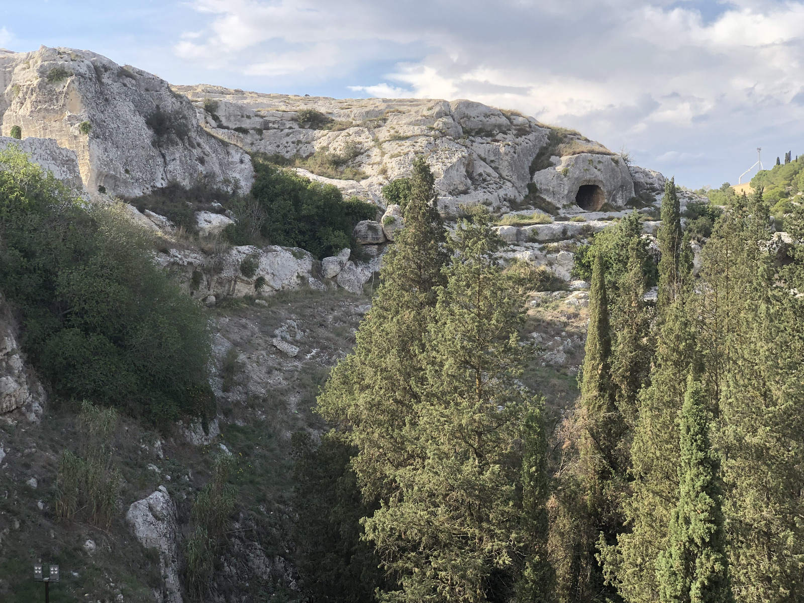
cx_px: 402
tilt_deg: -1.5
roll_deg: +1.2
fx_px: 1208
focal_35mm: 52
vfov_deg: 28.0
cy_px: 302
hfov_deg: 36.8
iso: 16
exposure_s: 1/607
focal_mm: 6
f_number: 2.4
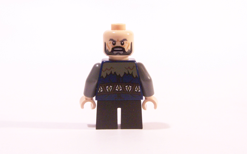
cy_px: 68
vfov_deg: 15.0
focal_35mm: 87
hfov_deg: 23.8
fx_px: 586
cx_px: 124
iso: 400
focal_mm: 13.7
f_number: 3.6
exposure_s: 1/30
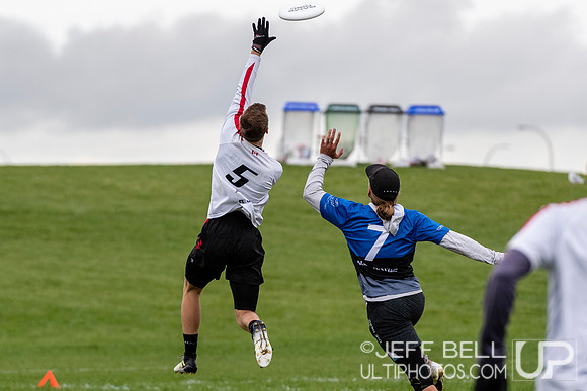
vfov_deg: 3.2
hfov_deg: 4.7
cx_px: 204
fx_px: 7093
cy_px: 209
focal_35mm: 435
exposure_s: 1/1250
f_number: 4
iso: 640
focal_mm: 200
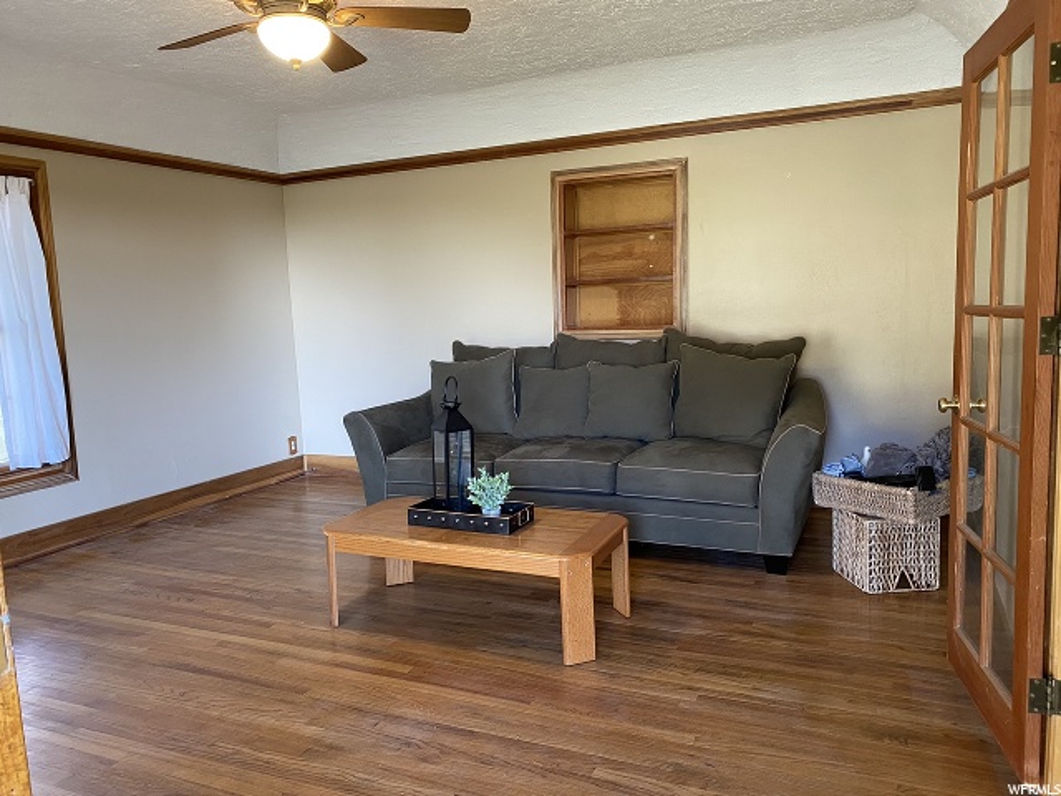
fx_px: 797
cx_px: 530
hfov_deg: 67.3
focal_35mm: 26
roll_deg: +1.6
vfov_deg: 53.1
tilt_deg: -7.3
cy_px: 398
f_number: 1.8
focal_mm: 4.25
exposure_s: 1/60
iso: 250
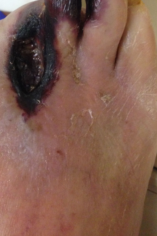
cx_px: 74
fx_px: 353
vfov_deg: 36.5
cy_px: 78
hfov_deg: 25.1
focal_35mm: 54
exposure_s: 1/20
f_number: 2.4
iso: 400
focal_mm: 4.12
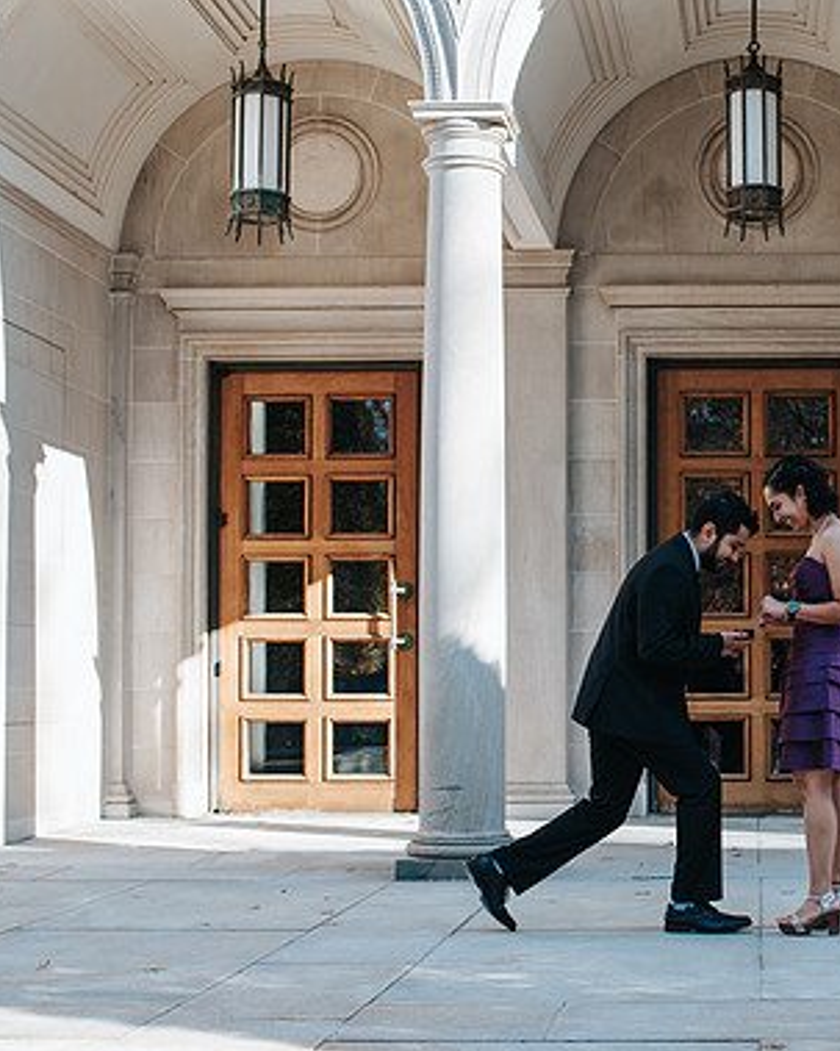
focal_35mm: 60
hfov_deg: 24.6
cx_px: 759
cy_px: 633
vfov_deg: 31.4
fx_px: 1865
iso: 100
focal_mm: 35
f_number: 2.8
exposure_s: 1/320
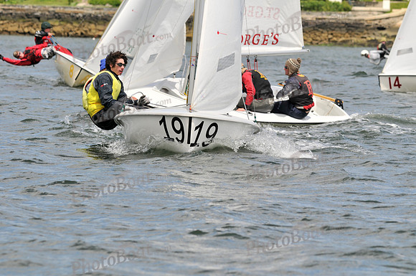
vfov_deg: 4.6
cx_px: 208
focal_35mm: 300
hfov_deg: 6.9
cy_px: 138
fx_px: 3462
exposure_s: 1/1000
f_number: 8
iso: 200
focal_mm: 200
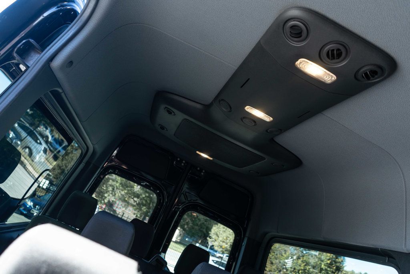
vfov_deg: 46.4
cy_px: 137
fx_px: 319
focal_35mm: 28
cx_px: 205
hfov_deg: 65.5
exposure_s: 1/200
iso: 640
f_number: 3.5
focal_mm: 28
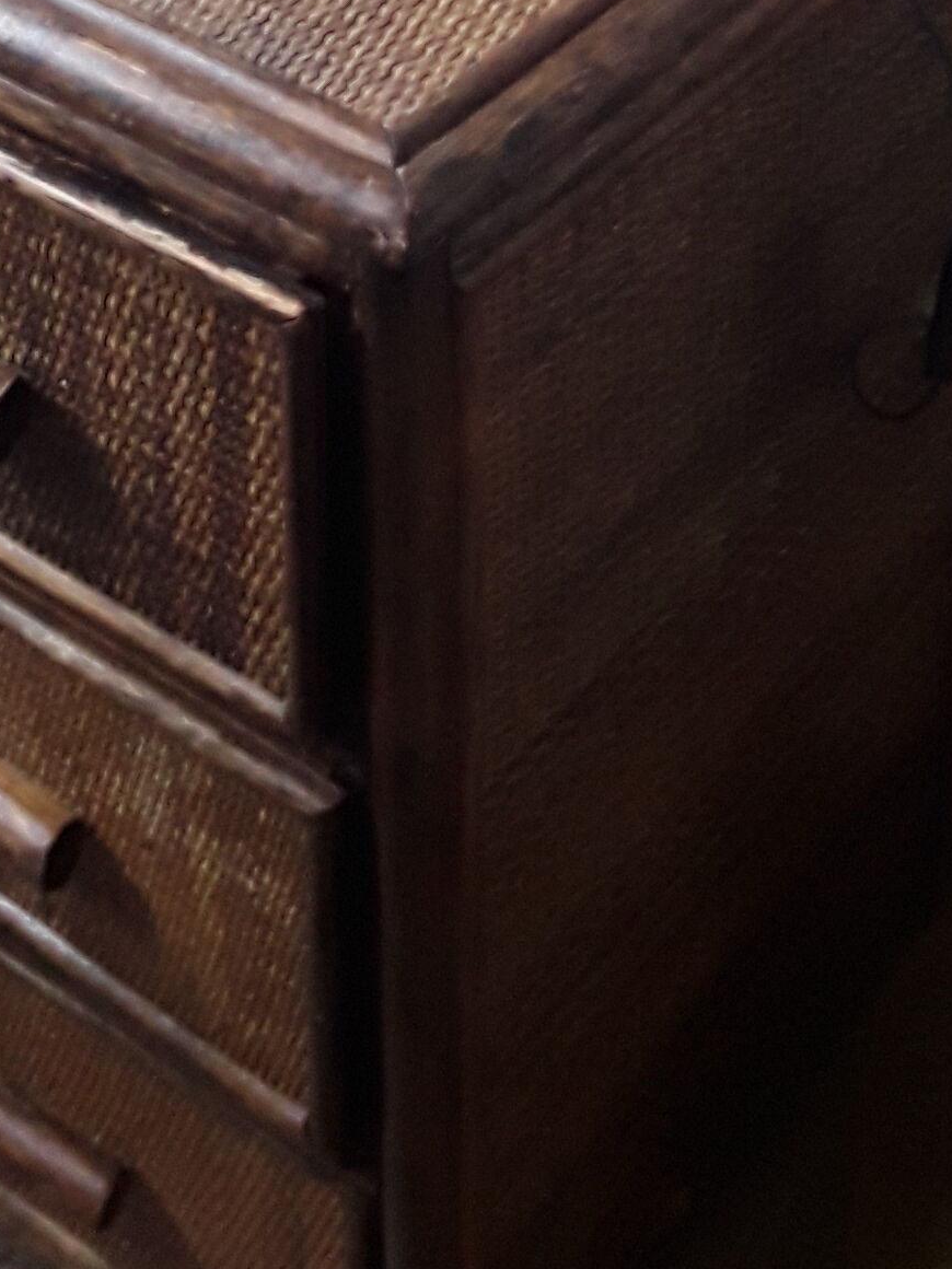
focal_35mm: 76
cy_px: -35
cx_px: 316
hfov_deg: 19.3
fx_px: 2787
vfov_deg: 24.4
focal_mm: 2.91
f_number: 1.9
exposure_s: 1/33
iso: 160
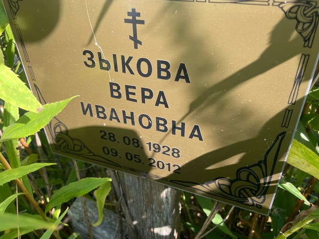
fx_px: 286
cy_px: 129
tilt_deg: -43.0
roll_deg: +9.2
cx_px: 145
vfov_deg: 45.4
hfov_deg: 58.3
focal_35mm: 31
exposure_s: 1/255
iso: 32
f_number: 1.6
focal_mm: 4.2
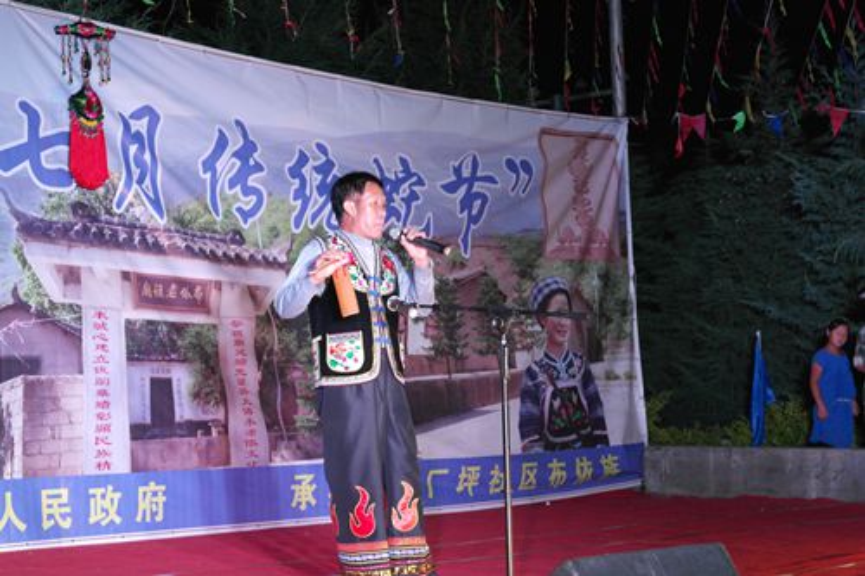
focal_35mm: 77
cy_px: 288
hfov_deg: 26.3
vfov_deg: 17.7
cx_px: 432
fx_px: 1849
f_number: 5.6
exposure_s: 1/80
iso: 1600
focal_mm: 50
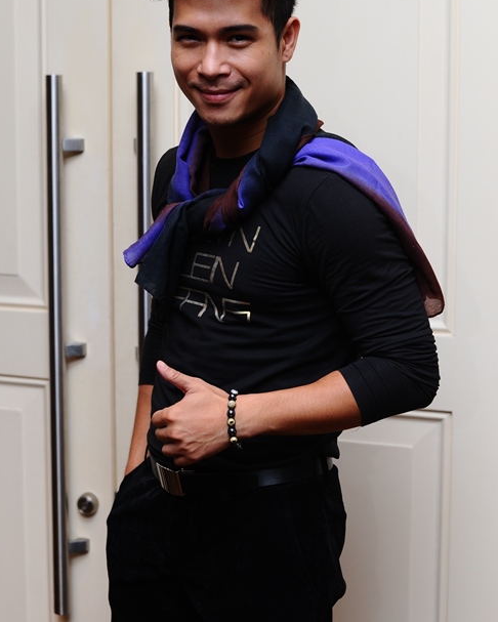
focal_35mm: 58
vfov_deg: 32.4
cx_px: 246
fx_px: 1068
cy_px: 255
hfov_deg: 26.2
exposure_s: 1/200
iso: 800
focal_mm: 50
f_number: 4.5
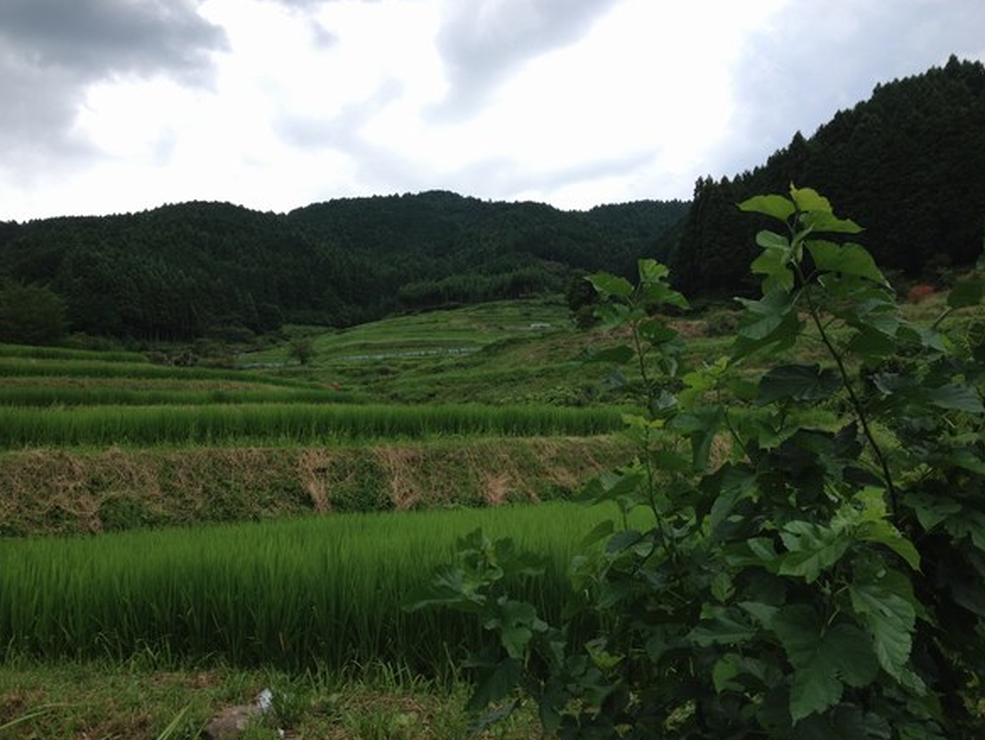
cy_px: 375
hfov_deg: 51.3
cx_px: 497
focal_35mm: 36
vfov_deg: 39.7
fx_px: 1025
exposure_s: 1/1200
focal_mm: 4.28
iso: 50
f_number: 2.4
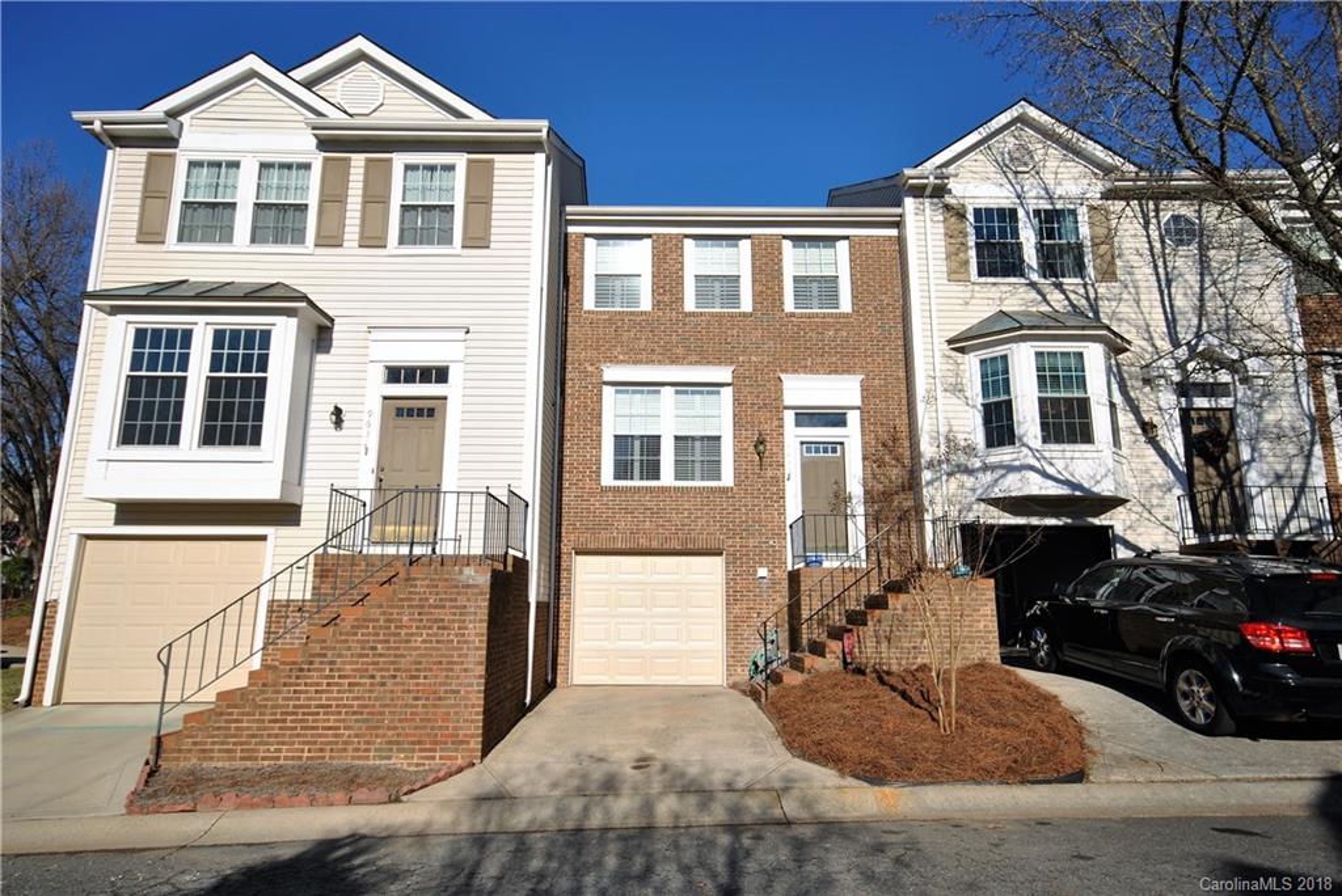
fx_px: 783
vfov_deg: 59.6
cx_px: 671
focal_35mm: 21
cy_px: 448
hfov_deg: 81.2
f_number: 9
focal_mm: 14
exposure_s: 1/320
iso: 100
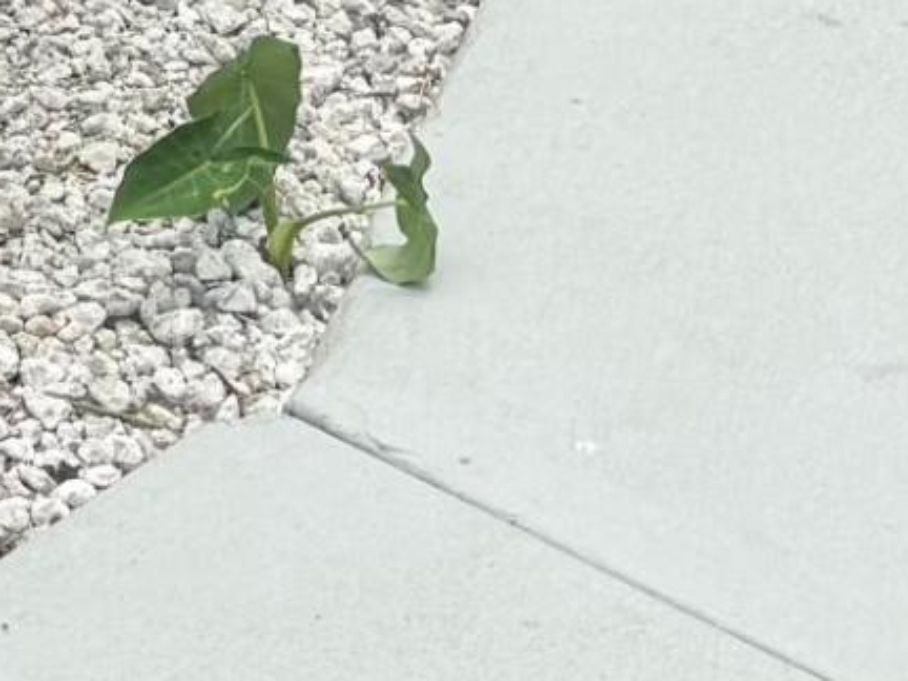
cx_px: -1490
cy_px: -1534
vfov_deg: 7.7
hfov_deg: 10.2
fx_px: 4197
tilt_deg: -4.9
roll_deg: +5.9
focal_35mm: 160
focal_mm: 6.76
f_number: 1.78
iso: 80
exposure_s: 1/2110
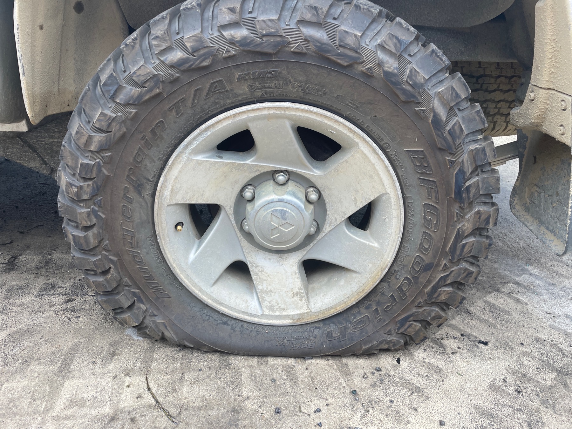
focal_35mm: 26
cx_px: 286
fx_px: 430
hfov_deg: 67.3
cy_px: 214
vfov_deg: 53.1
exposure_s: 1/121
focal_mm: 4.2
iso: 40
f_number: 1.6
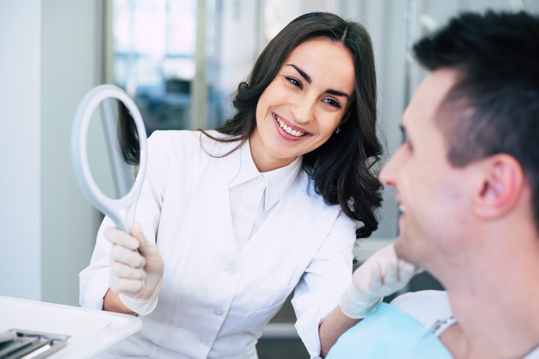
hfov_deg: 39.6
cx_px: 270
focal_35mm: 50
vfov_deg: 27.0
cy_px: 180
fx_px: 749
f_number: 2.8
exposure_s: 1/250
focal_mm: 50
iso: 640
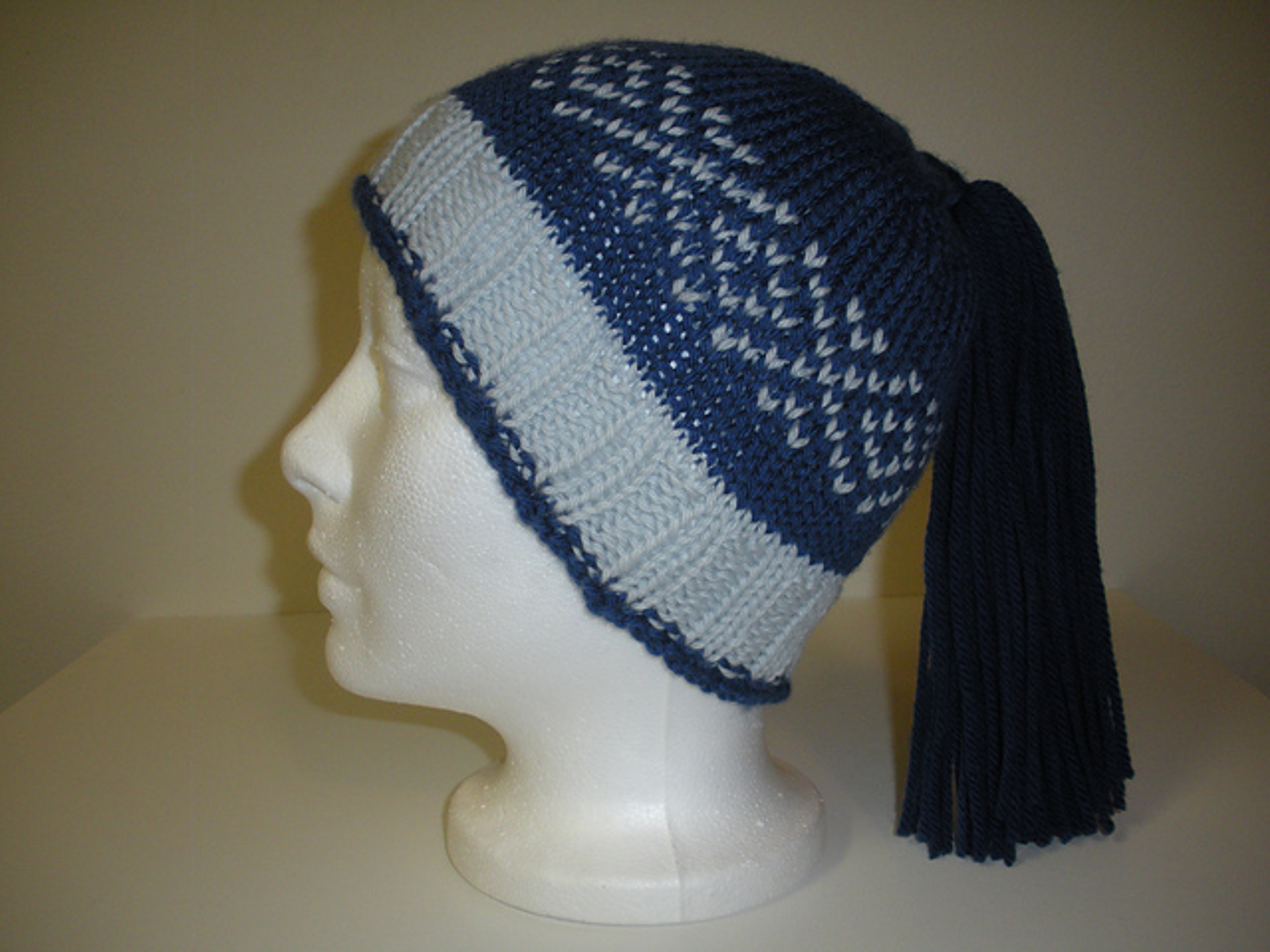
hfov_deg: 52.6
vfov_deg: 40.7
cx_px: 635
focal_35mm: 35
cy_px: 476
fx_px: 1284
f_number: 3.5
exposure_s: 1/30
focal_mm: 6.3
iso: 200
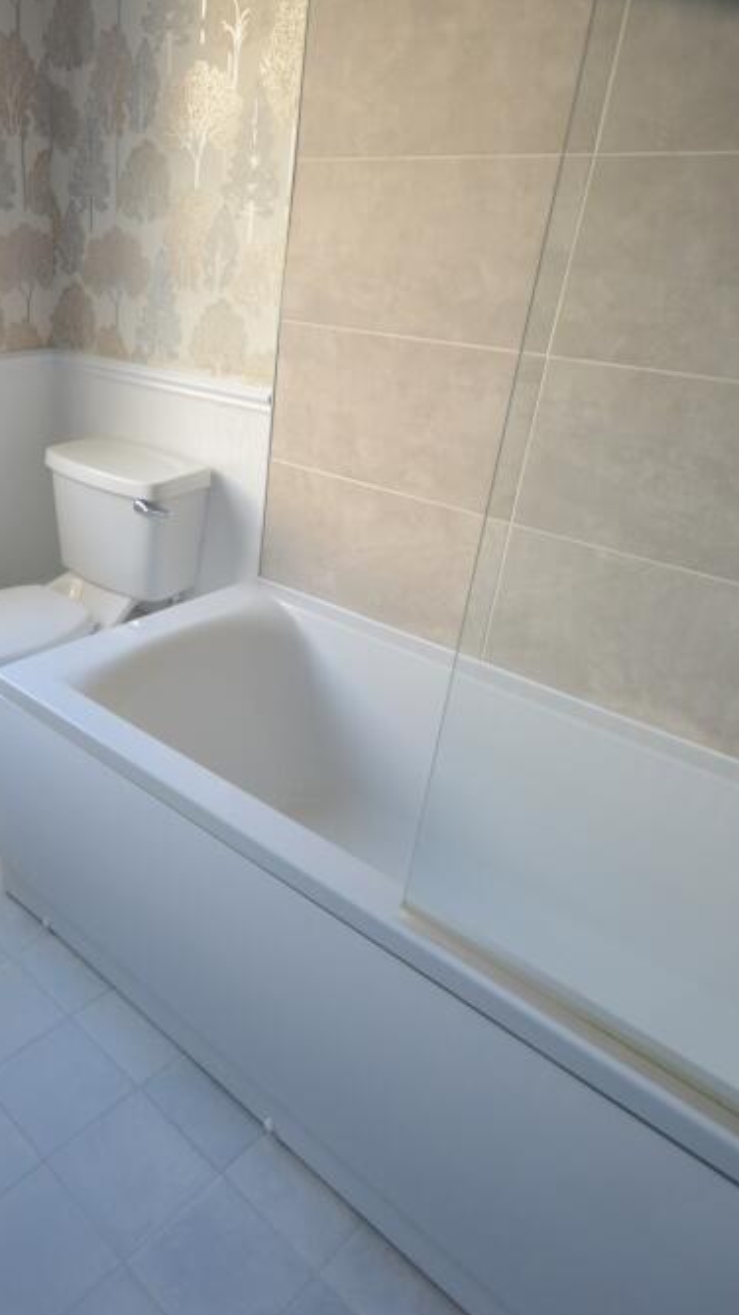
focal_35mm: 24
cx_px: 147
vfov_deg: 76.3
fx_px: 837
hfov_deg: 45.3
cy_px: 658
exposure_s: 1/60
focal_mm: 10
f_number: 4
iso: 400
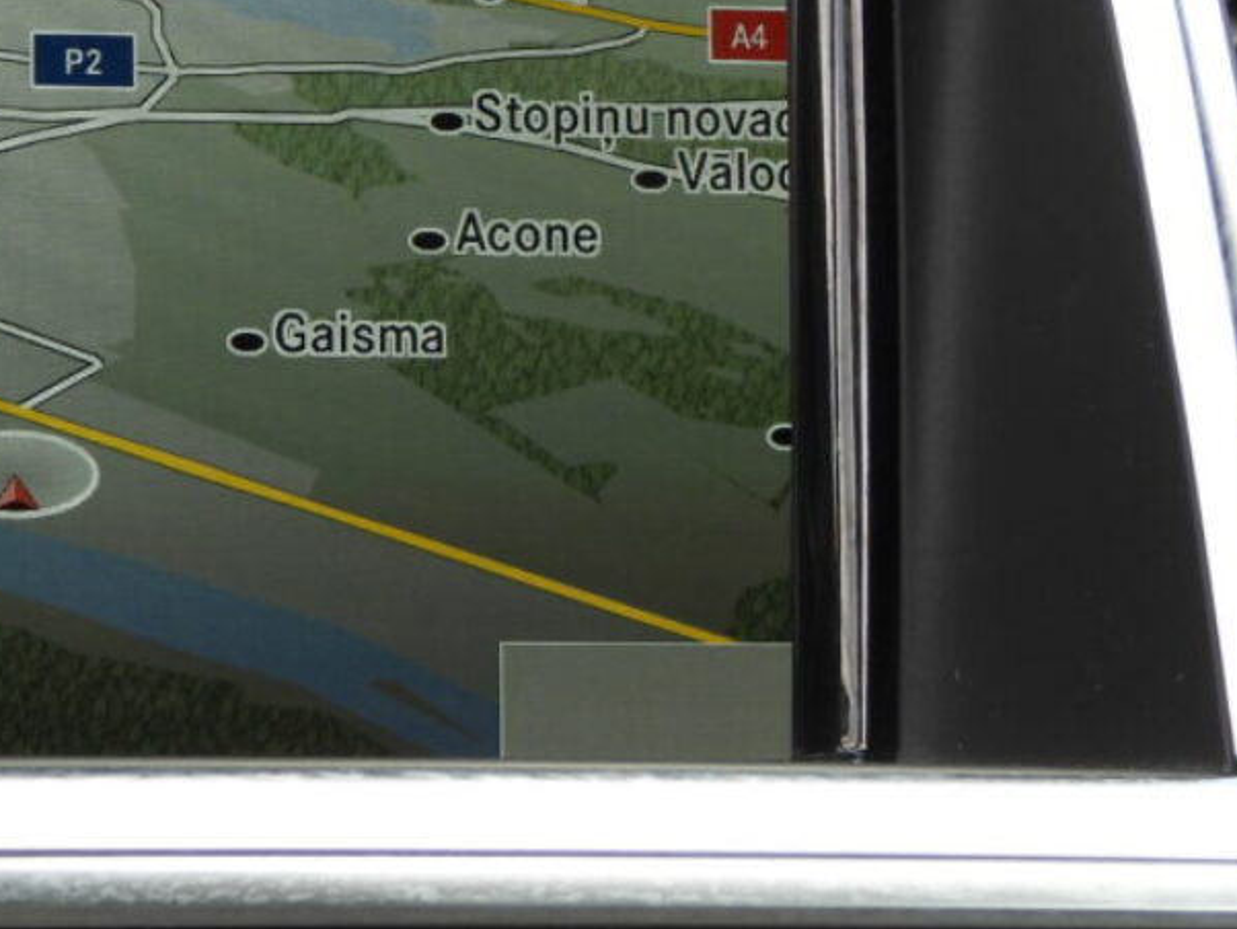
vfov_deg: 5.5
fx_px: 9724
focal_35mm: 272
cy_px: 335
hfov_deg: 7.3
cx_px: 2
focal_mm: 20.7
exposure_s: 1/80
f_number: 4
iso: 100
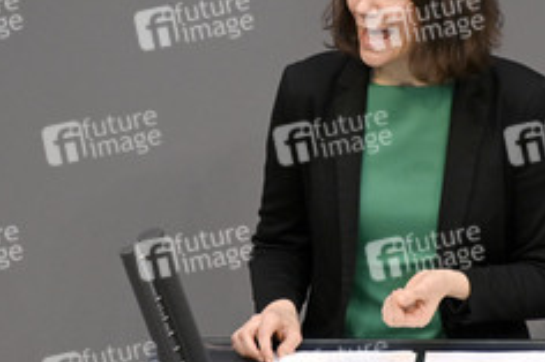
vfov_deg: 1.4
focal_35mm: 957
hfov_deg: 2.2
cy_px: 196
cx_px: 364
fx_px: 14477
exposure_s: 1/250
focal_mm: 500
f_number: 5.6
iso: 5000
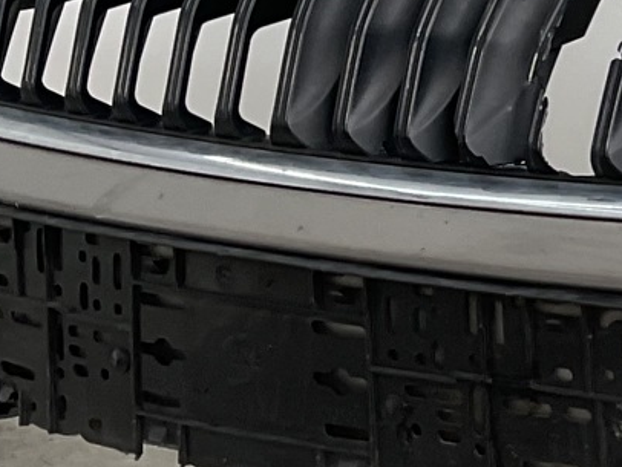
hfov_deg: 12.4
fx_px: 2589
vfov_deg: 10.3
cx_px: 1155
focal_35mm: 144
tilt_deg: -8.1
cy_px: 118
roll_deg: -3.7
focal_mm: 3
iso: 16
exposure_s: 1/162
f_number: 1.8
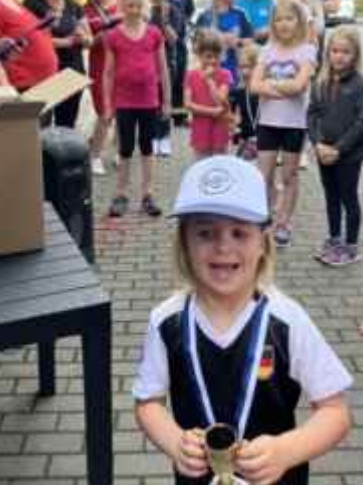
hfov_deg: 33.5
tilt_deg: -15.3
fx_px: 602
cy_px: 150
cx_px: 160
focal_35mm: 43
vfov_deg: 43.1
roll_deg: +3.2
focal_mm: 5.1
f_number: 1.6
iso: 40
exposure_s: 1/164
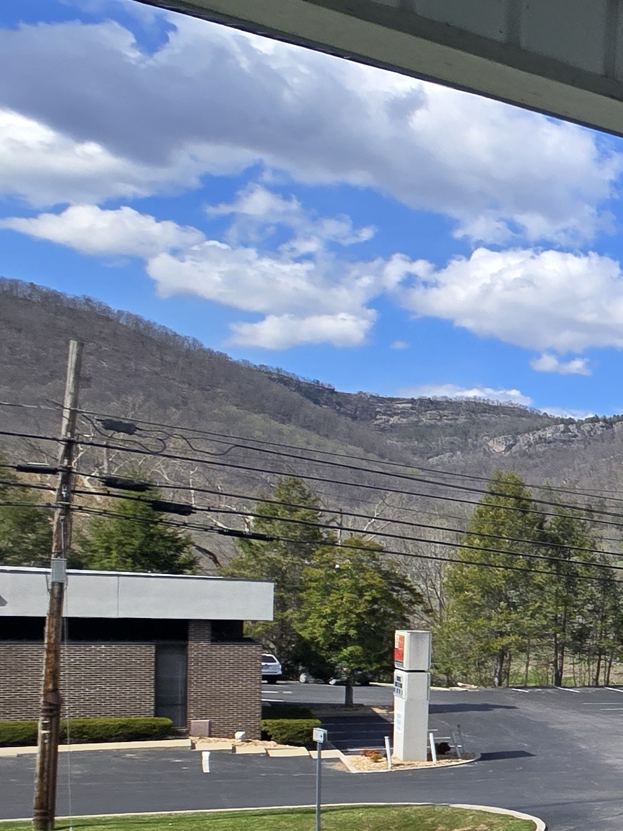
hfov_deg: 19.2
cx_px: 1253
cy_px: 641
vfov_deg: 44.0
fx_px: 984
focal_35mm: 41
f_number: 2.2
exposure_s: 1/1946
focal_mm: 2.2
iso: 50
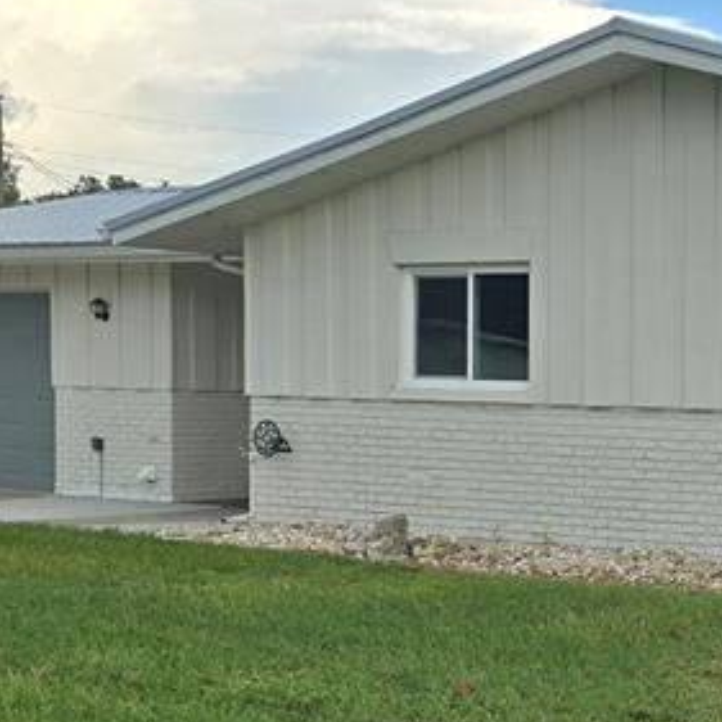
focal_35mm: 74
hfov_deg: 20.6
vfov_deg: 23.2
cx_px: 1020
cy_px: 504
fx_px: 1746
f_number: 1.7
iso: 12
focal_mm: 6.3
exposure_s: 1/406
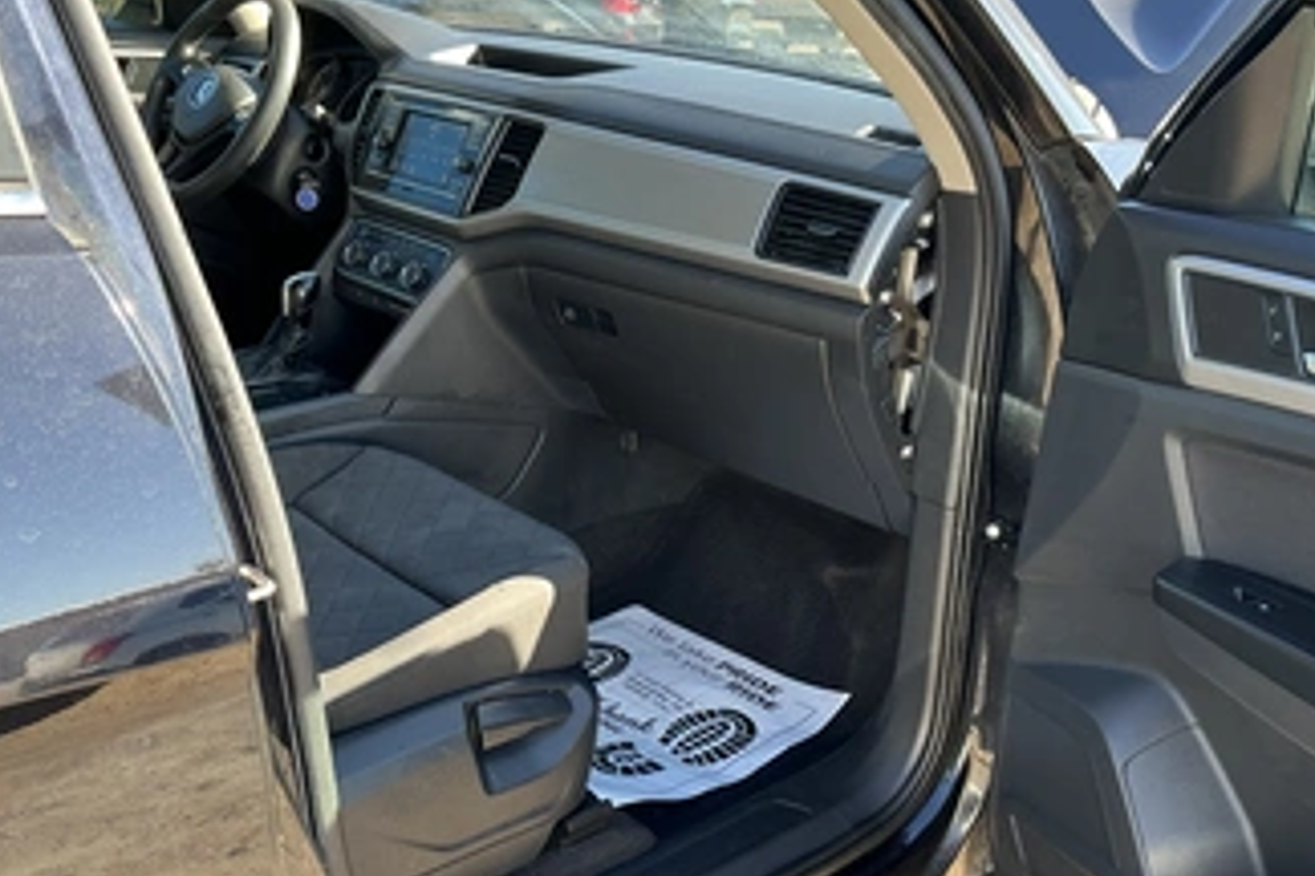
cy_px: 450
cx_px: 560
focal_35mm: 36
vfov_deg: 36.9
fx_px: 1315
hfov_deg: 52.9
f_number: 1.8
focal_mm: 3
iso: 32
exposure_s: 1/122
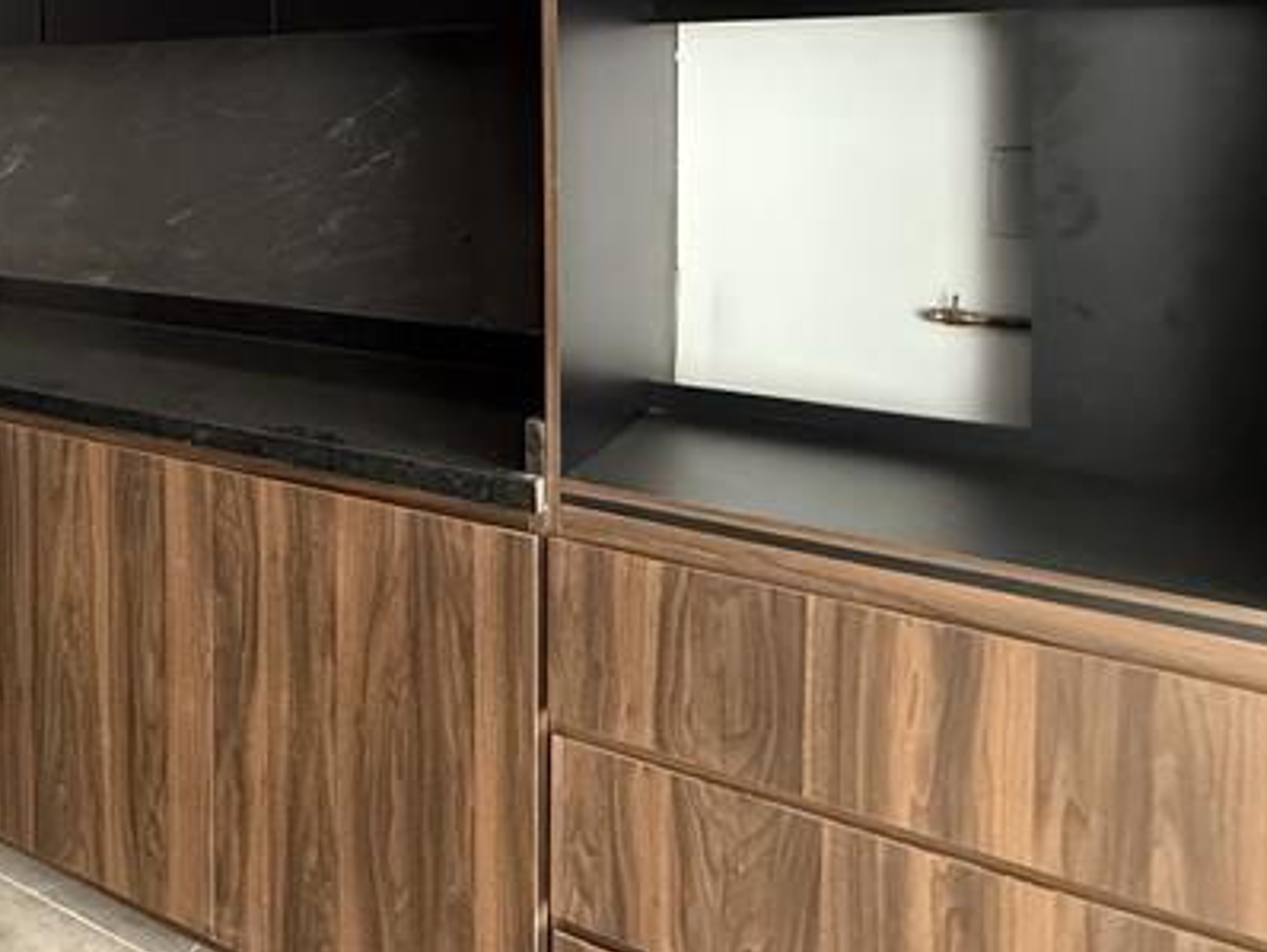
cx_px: -216
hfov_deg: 39.0
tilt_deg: -1.9
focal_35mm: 36
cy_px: 143
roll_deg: +1.6
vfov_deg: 37.7
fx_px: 1318
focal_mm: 2.22
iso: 640
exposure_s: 1/60
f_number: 2.2
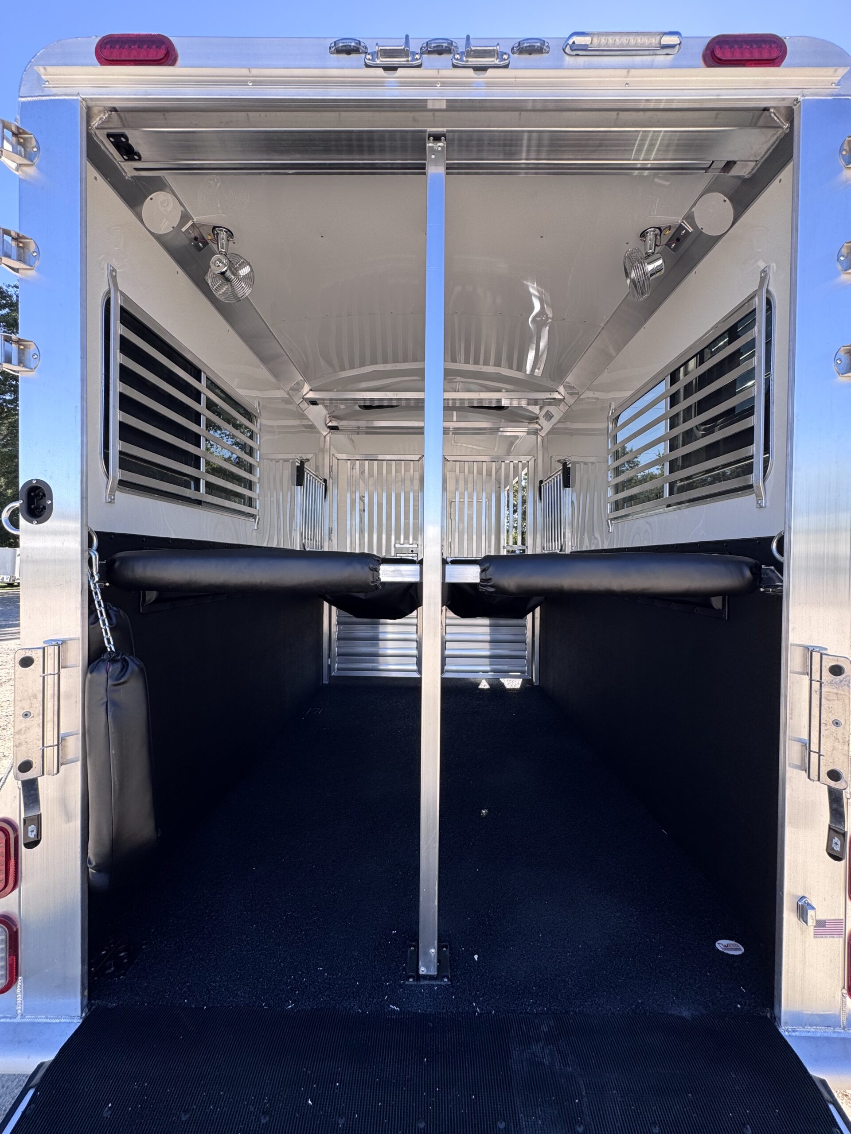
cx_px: 426
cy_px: 567
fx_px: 459
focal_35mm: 14
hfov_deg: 85.7
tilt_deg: -0.5
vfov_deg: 102.1
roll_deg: +0.6
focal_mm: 2.22
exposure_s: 1/375
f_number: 2.2
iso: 40
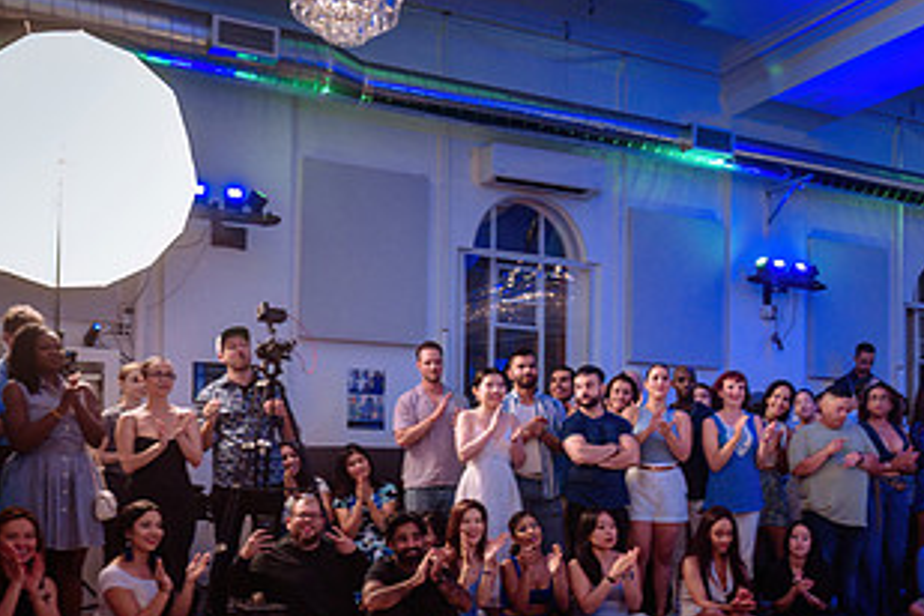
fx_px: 1155
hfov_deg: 43.1
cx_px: 598
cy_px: 474
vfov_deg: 29.3
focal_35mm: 45
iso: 1600
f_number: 2.8
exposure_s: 1/250
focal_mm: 24
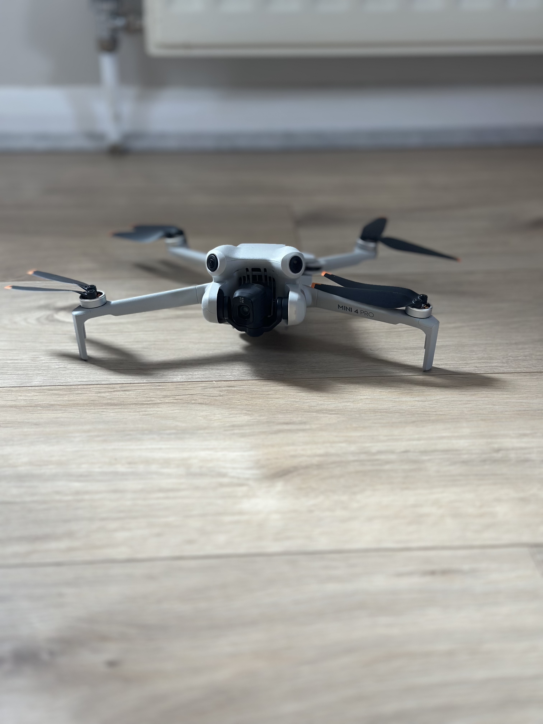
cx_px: 272
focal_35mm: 48
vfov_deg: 39.7
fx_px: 1004
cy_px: 362
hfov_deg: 30.3
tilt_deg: -25.2
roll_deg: -1.0
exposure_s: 1/75
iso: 125
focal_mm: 6.86
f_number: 1.78
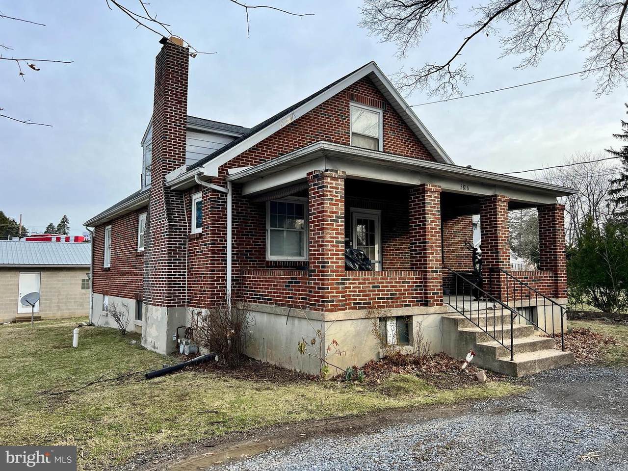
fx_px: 472
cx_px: 314
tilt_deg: +4.7
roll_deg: +0.2
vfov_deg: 53.1
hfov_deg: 67.3
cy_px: 236
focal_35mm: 26
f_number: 1.5
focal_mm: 5.7
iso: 50
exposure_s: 1/1344
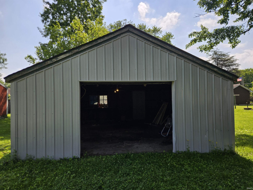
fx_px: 168
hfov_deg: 73.9
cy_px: 95
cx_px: 126
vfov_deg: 58.9
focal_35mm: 23
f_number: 1.8
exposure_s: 1/1538
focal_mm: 5.4
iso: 25
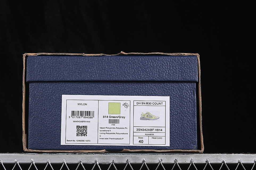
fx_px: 597
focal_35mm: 84
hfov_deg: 24.2
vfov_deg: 16.3
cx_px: 114
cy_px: 94
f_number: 8
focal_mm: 50
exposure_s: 1/80
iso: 160
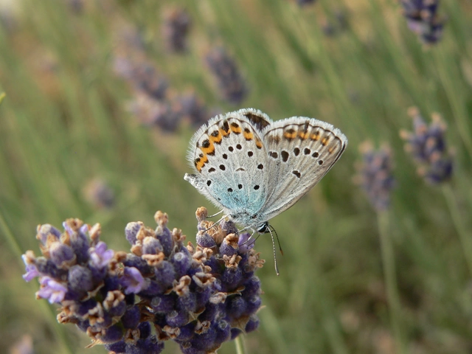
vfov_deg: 21.0
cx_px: 236
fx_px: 954
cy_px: 177
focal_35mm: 70
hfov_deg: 27.8
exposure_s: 1/125
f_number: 3.7
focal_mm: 11.6
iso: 100
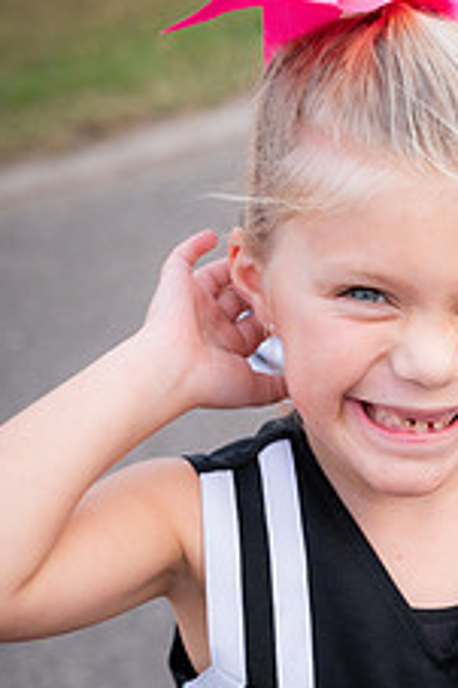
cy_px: 494
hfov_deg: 12.9
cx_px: 435
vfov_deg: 19.4
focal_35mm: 105
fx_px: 2007
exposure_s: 1/640
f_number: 4
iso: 640
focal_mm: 53
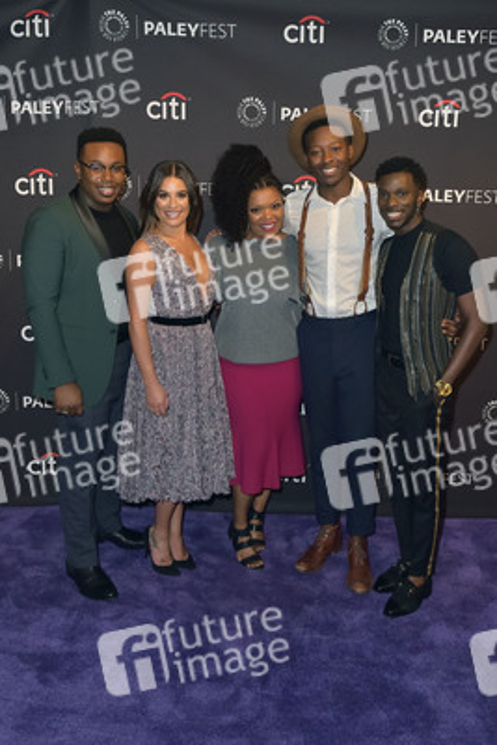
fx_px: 641
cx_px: 248
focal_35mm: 31
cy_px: 372
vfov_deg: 60.3
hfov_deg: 42.4
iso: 1000
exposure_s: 1/320
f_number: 6.3
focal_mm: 31
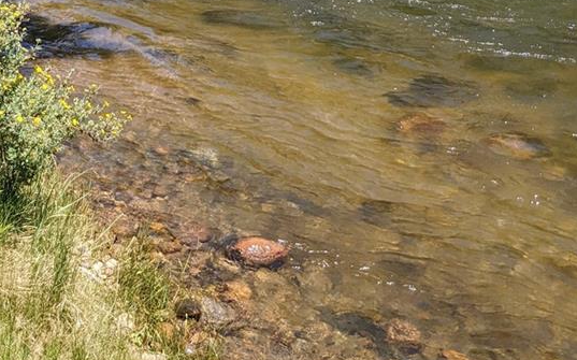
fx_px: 1006
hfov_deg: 31.8
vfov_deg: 18.0
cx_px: 204
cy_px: -188
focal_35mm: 64
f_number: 1.73
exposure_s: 1/1466
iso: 49
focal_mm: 4.38
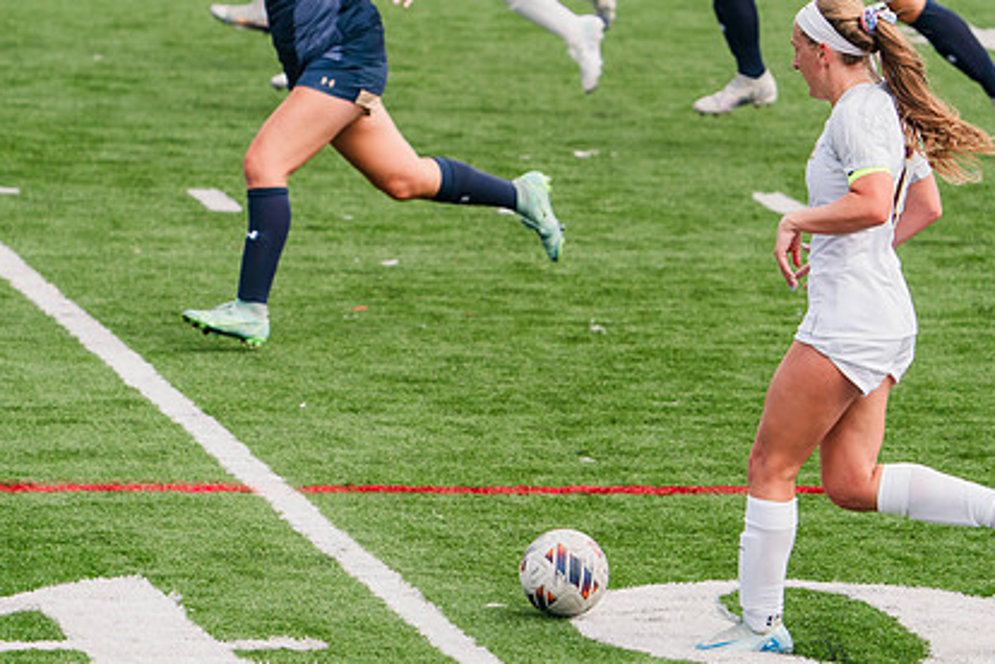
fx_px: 14178
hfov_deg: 4.0
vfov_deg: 2.7
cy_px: 285
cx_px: 515
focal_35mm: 513
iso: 640
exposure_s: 1/1600
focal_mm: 344
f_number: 6.3
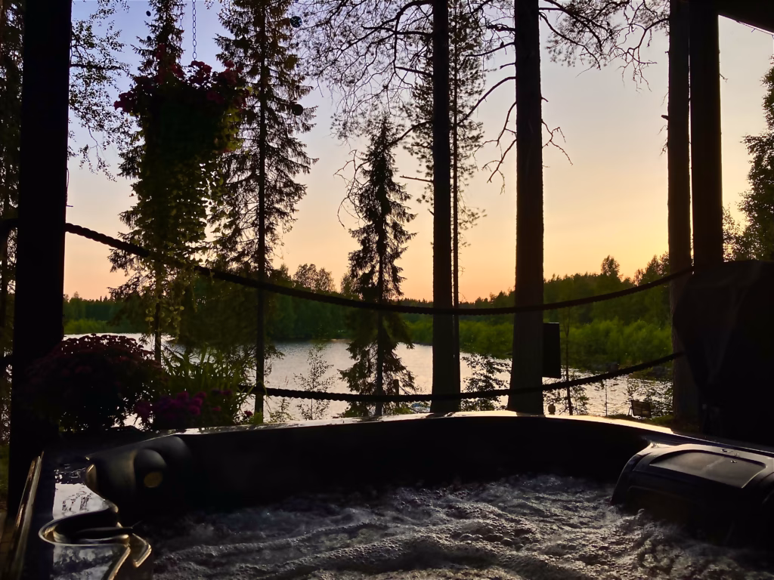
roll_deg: +0.5
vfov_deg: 49.7
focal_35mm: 28
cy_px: 290
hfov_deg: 63.4
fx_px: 626
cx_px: 387
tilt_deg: +2.2
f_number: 1.8
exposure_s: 1/333
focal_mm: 3.99
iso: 32
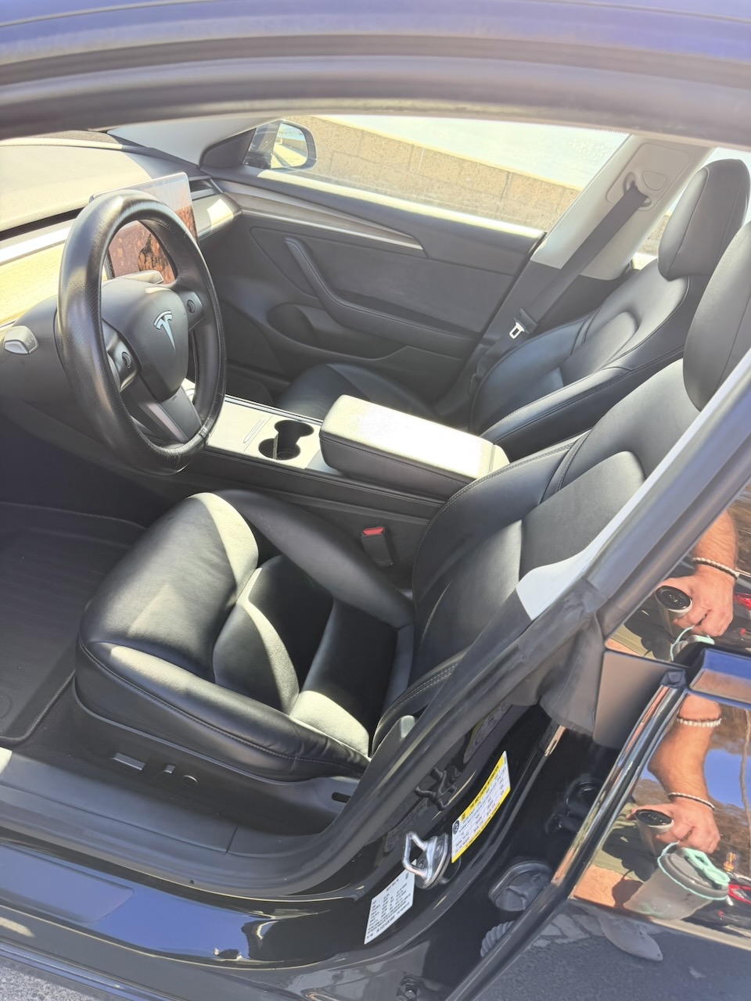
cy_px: 500
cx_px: 376
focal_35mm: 24
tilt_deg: -32.0
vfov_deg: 71.6
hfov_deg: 56.8
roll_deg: -16.6
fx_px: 694
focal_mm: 6.76
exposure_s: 1/494
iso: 100
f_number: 1.78
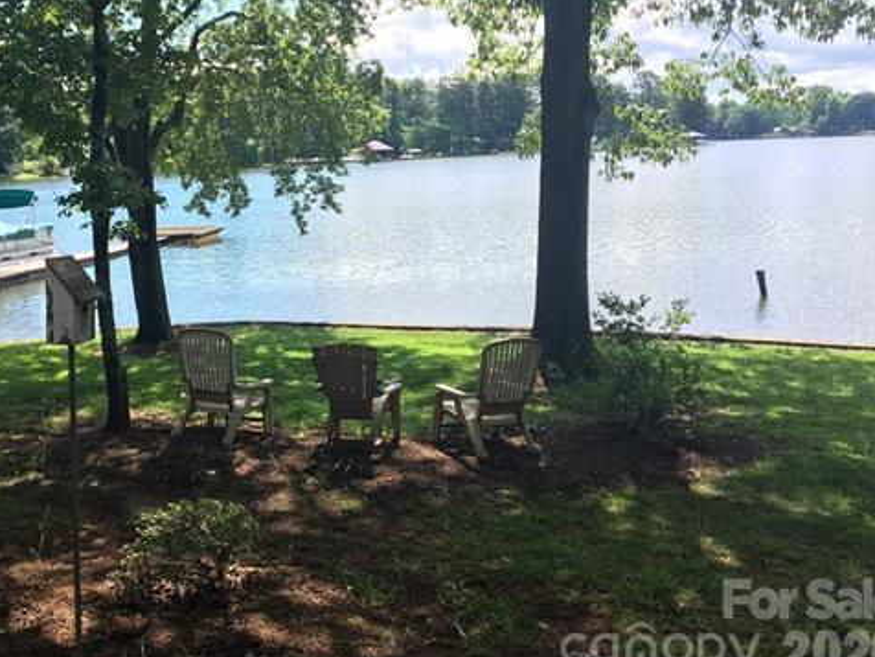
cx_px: 318
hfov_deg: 47.3
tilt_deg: -6.4
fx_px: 986
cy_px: 250
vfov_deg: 36.6
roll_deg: +1.5
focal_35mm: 39
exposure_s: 1/569
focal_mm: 4.15
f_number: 2.2
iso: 25
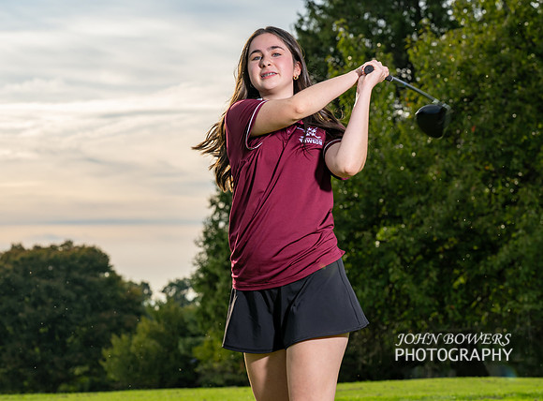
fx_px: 1923
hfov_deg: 16.1
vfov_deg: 11.9
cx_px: 198
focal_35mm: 123
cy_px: 187
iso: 80
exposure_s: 1/400
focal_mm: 70
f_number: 5
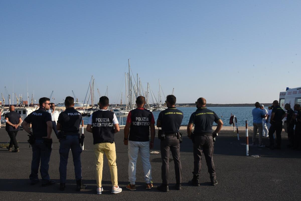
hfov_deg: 60.3
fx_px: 259
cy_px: 100
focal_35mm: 31
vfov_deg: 42.4
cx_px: 150
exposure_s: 1/1250
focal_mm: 31
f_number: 14
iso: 1600
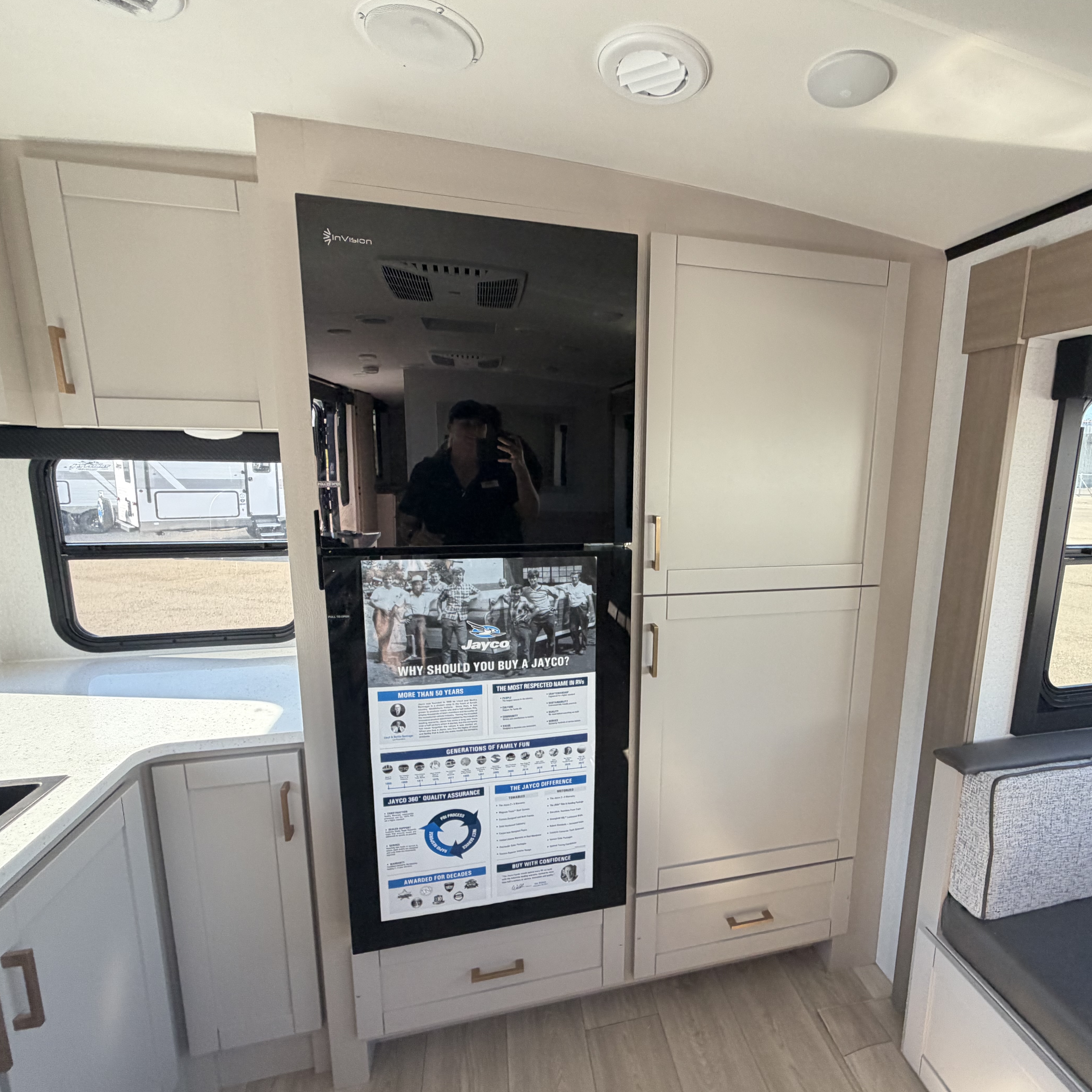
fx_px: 607
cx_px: 652
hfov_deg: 83.0
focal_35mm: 17
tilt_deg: -7.4
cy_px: 557
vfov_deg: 84.0
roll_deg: -0.7
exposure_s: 1/121
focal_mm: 2.22
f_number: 2.2
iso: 160
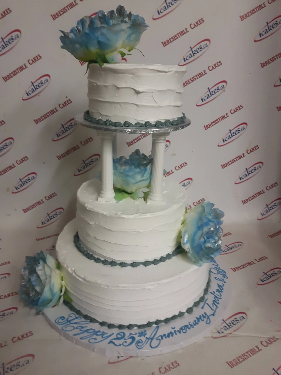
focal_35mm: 31
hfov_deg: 45.4
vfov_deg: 58.4
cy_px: 188
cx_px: 140
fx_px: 336
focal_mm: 3.7
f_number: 1.9
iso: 125
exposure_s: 1/30
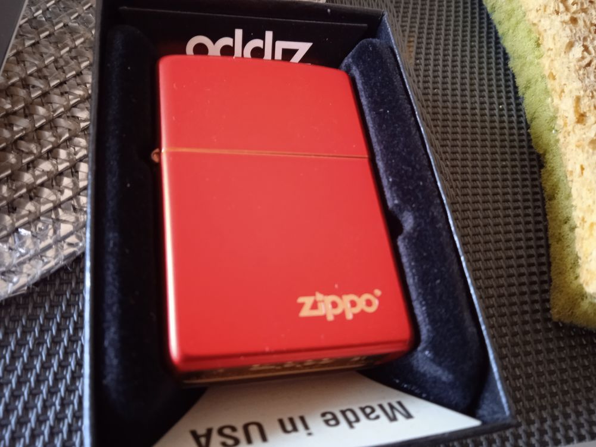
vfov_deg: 49.7
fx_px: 482
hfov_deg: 63.4
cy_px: 224
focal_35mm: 28
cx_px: 298
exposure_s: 1/16.7
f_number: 2.2
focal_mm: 3.43
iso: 776
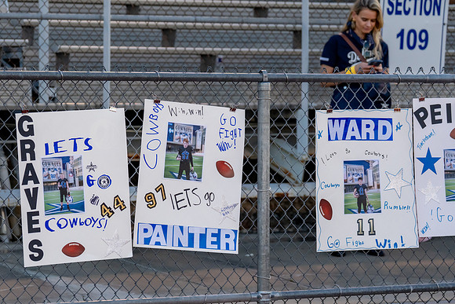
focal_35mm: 141
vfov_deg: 9.8
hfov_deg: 14.5
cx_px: 109
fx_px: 1779
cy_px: 186
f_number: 2.8
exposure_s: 1/1250
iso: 1000
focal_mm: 88
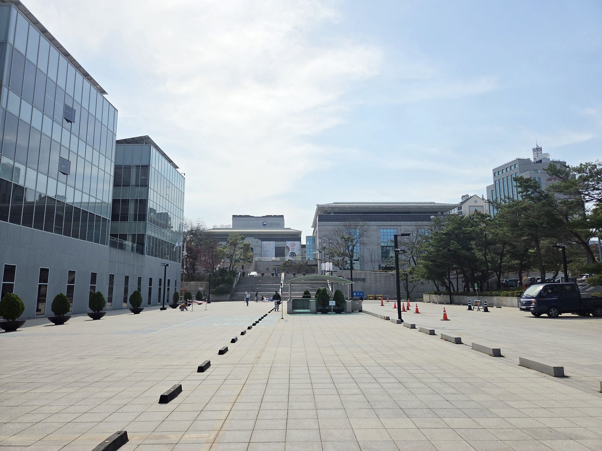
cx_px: 301
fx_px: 400
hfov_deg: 73.9
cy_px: 226
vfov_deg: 58.9
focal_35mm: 23
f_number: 1.8
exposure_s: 1/7891
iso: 64
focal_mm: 5.4
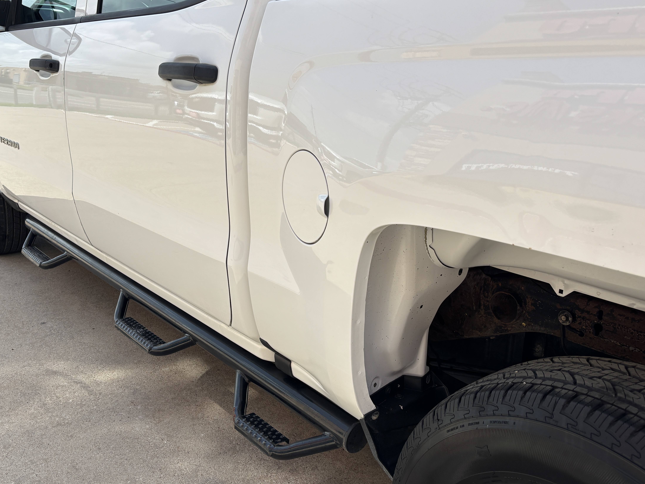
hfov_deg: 53.9
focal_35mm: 34
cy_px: 276
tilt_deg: -20.4
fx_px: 634
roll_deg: +0.1
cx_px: 305
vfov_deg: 41.7
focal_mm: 5.96
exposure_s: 1/1344
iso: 50
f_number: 1.6
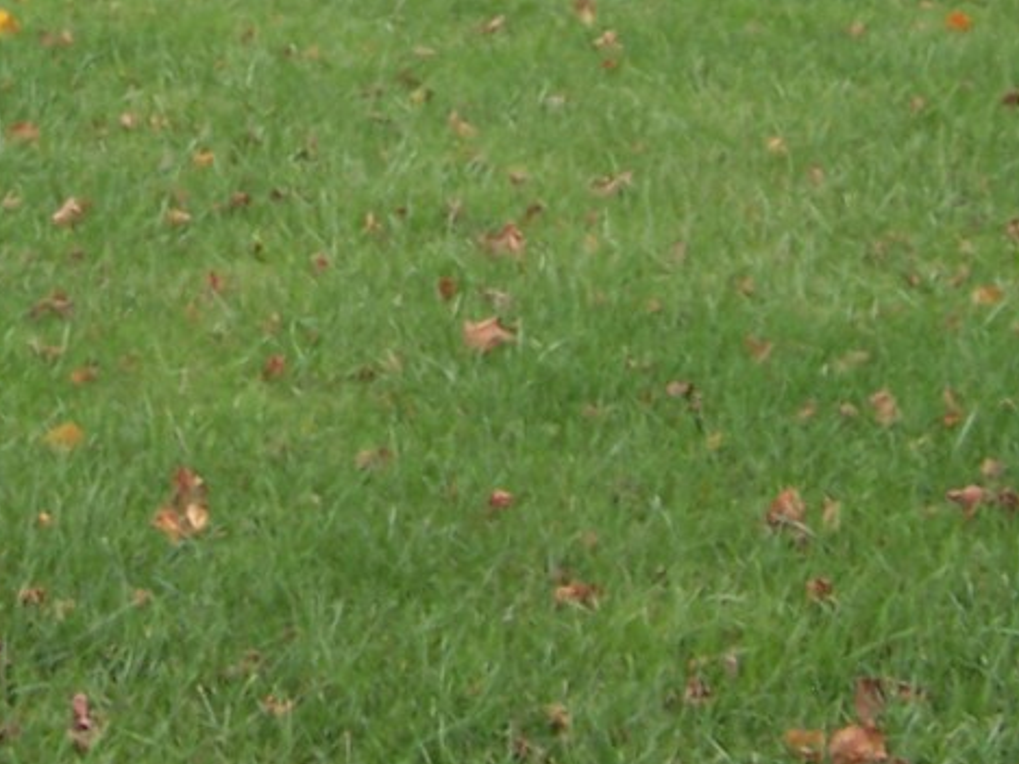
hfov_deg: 16.6
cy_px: -359
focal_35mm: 117
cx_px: 74
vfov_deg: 12.1
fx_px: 3444
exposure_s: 1/80
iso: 80
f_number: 2.8
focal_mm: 6.3
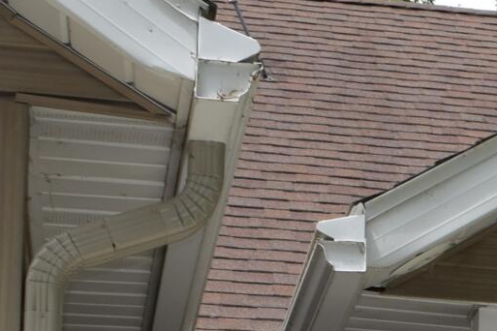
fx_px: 2181
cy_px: 714
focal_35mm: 158
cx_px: 913
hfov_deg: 11.9
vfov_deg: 8.2
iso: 100
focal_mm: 18
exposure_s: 1/200
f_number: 8
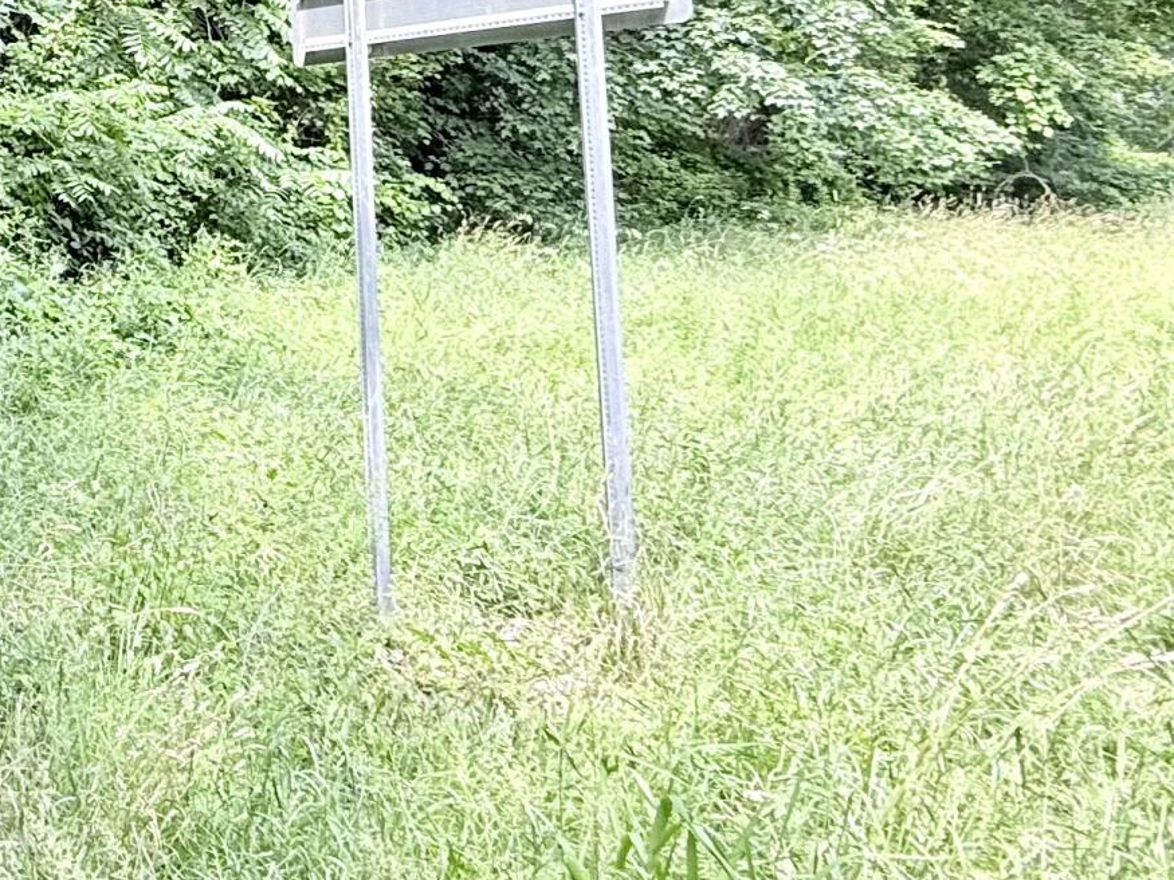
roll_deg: +0.4
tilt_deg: +7.8
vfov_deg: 28.7
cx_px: -494
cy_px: 35
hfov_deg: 28.8
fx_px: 1628
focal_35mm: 48
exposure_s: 1/113
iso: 64
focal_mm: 2.22
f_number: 2.2
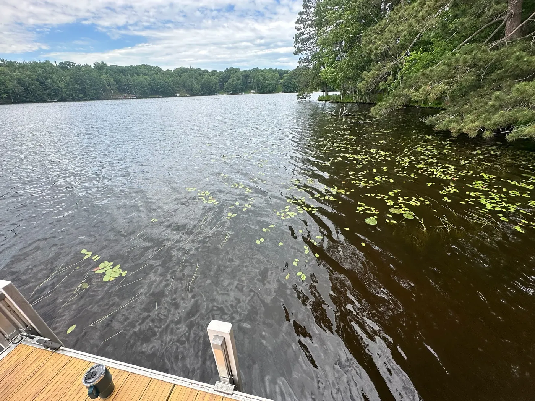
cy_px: 200
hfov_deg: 102.1
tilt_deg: -26.4
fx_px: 216
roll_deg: +2.1
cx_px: 268
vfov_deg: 85.7
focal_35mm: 14
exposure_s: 1/629
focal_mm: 2.22
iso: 40
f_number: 2.2
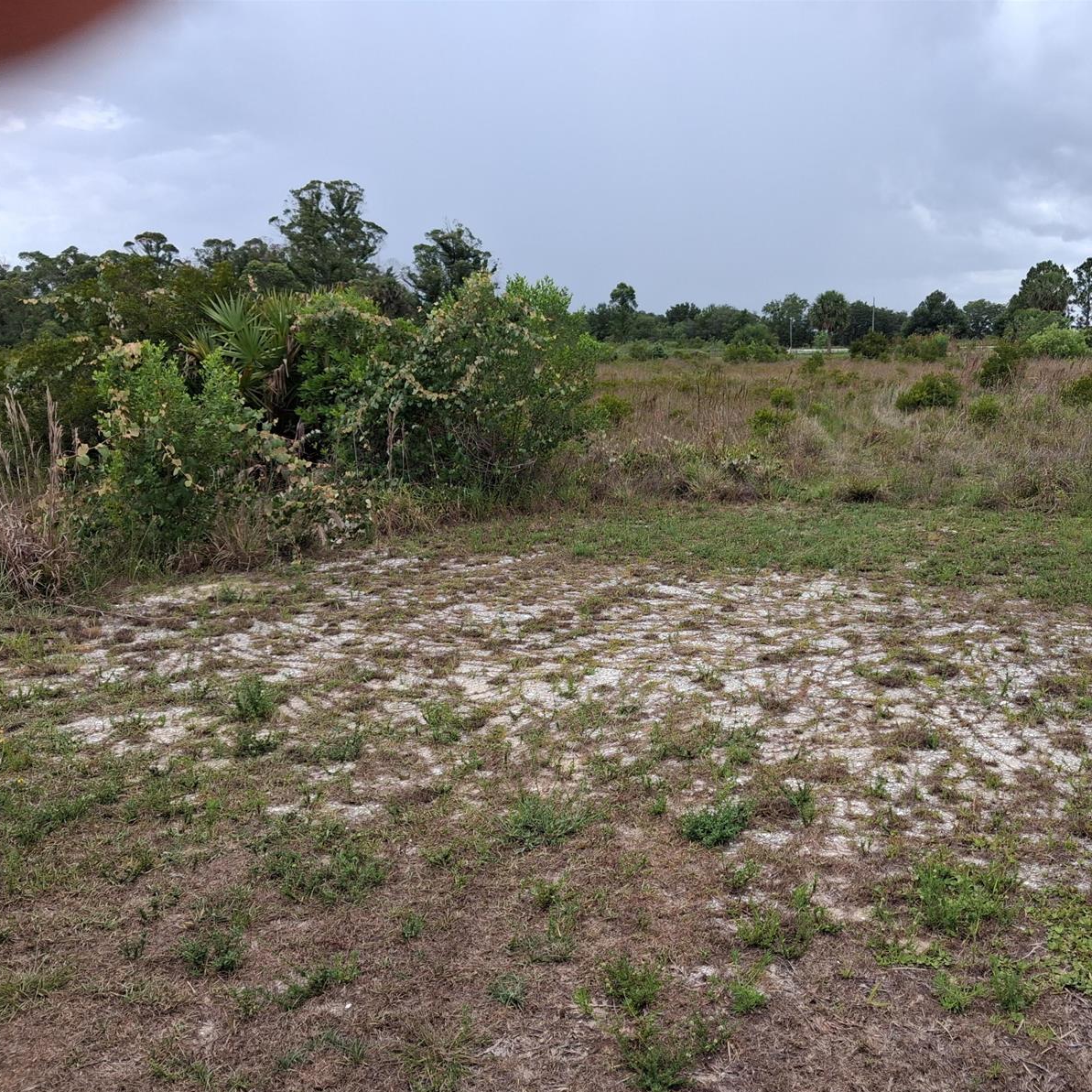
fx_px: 1142
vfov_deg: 51.1
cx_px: 682
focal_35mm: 32
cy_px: 548
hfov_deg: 50.6
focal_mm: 4
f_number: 1.8
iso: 25
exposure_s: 1/284
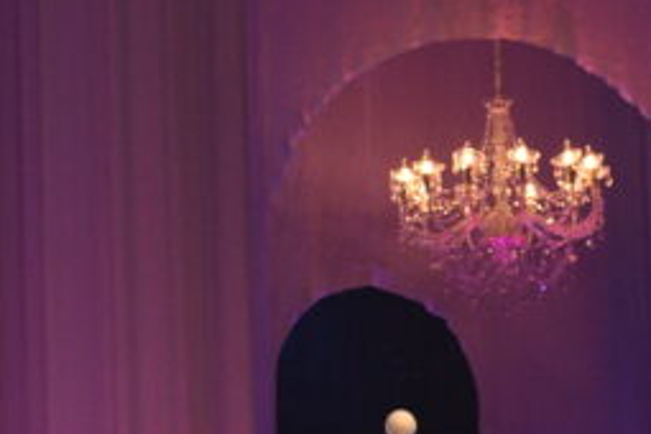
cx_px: 301
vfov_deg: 4.1
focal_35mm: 330
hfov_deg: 6.2
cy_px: 687
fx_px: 5967
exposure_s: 1/320
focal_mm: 70
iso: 1600
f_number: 8
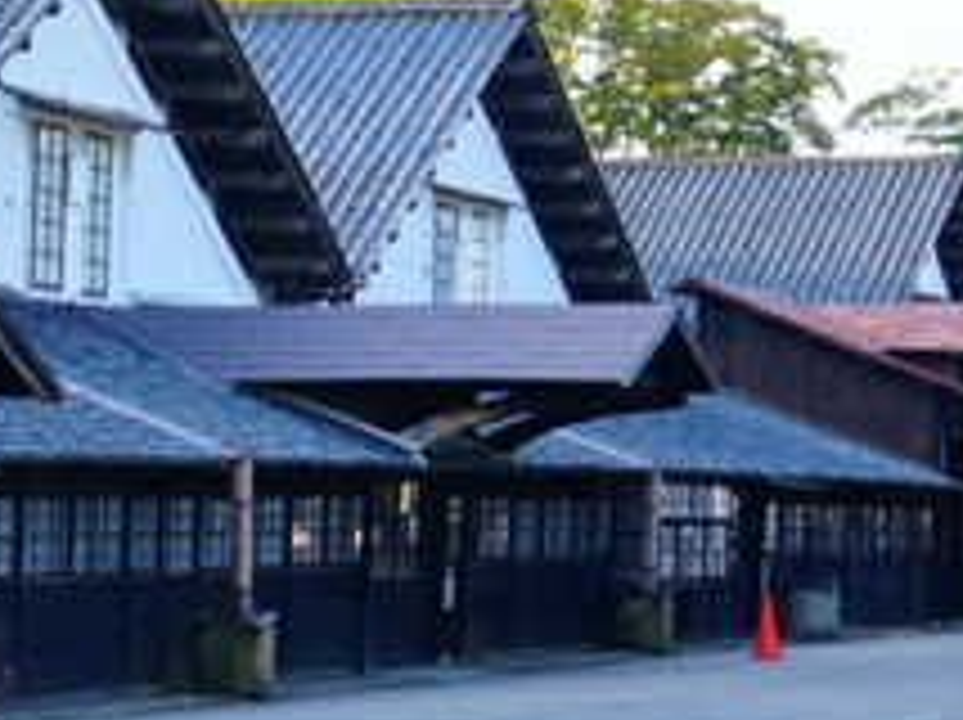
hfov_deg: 10.5
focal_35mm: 187
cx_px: 4
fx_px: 5196
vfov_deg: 7.9
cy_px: 686
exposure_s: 1/60
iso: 100
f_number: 5.6
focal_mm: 35
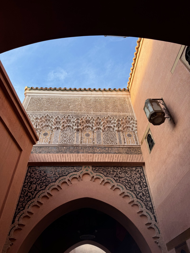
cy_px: 126
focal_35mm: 24
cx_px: 95
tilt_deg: +46.6
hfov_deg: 56.8
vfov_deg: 71.6
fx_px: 176
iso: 80
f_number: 1.78
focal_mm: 6.76
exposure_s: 1/477
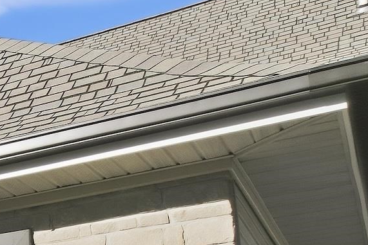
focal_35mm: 83
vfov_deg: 15.1
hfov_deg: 19.8
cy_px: 382
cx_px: -243
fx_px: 849
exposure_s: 1/3000
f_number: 2.8
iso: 130
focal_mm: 8.4
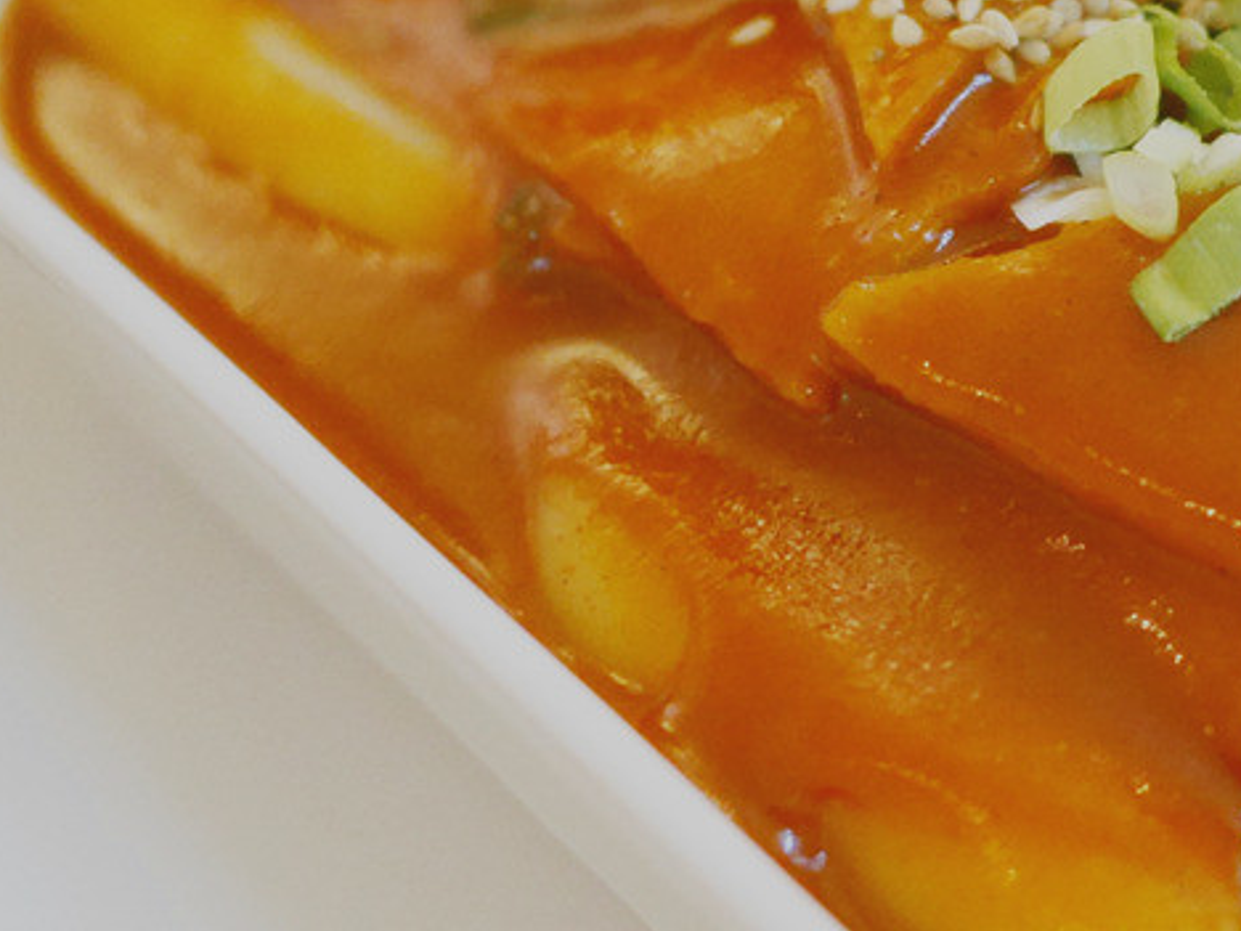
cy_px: 237
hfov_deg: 24.9
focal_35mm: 77
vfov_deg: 19.0
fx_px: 2760
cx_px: 1021
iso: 3200
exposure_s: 1/60
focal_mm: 15
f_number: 1.7
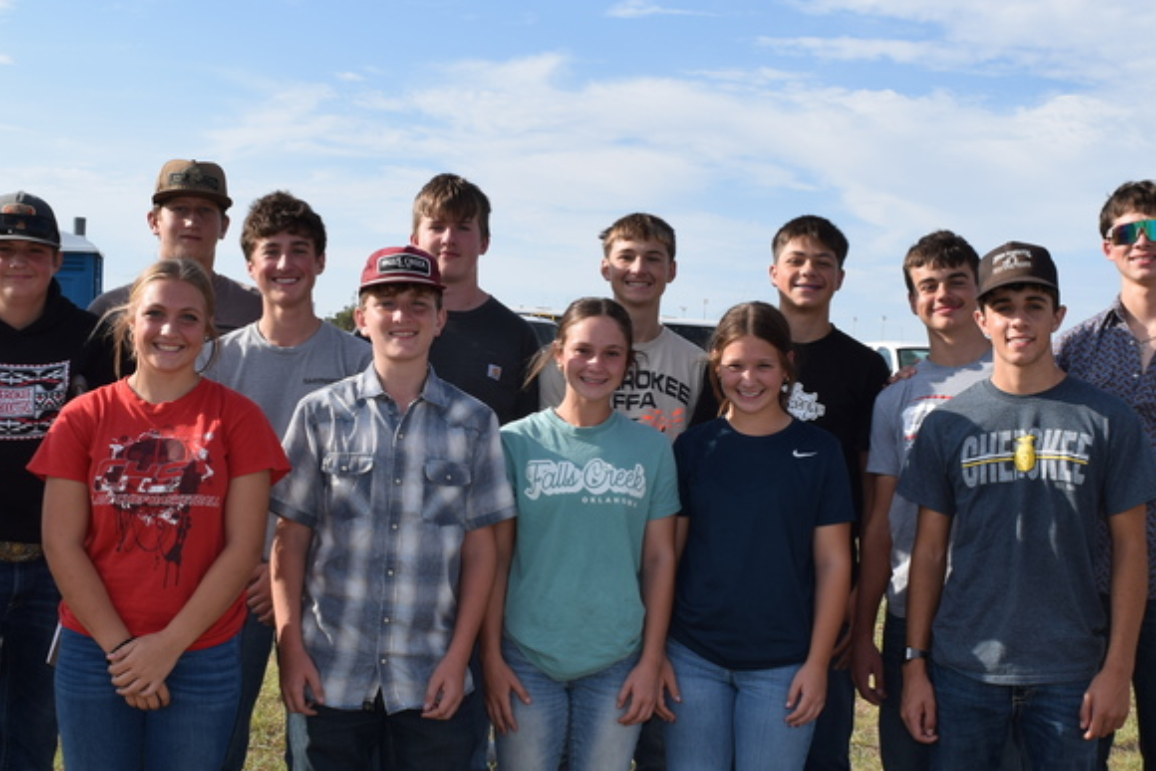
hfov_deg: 37.5
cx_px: 576
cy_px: 449
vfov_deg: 25.5
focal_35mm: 53
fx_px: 1702
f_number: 10
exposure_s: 1/200
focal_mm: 20
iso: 100
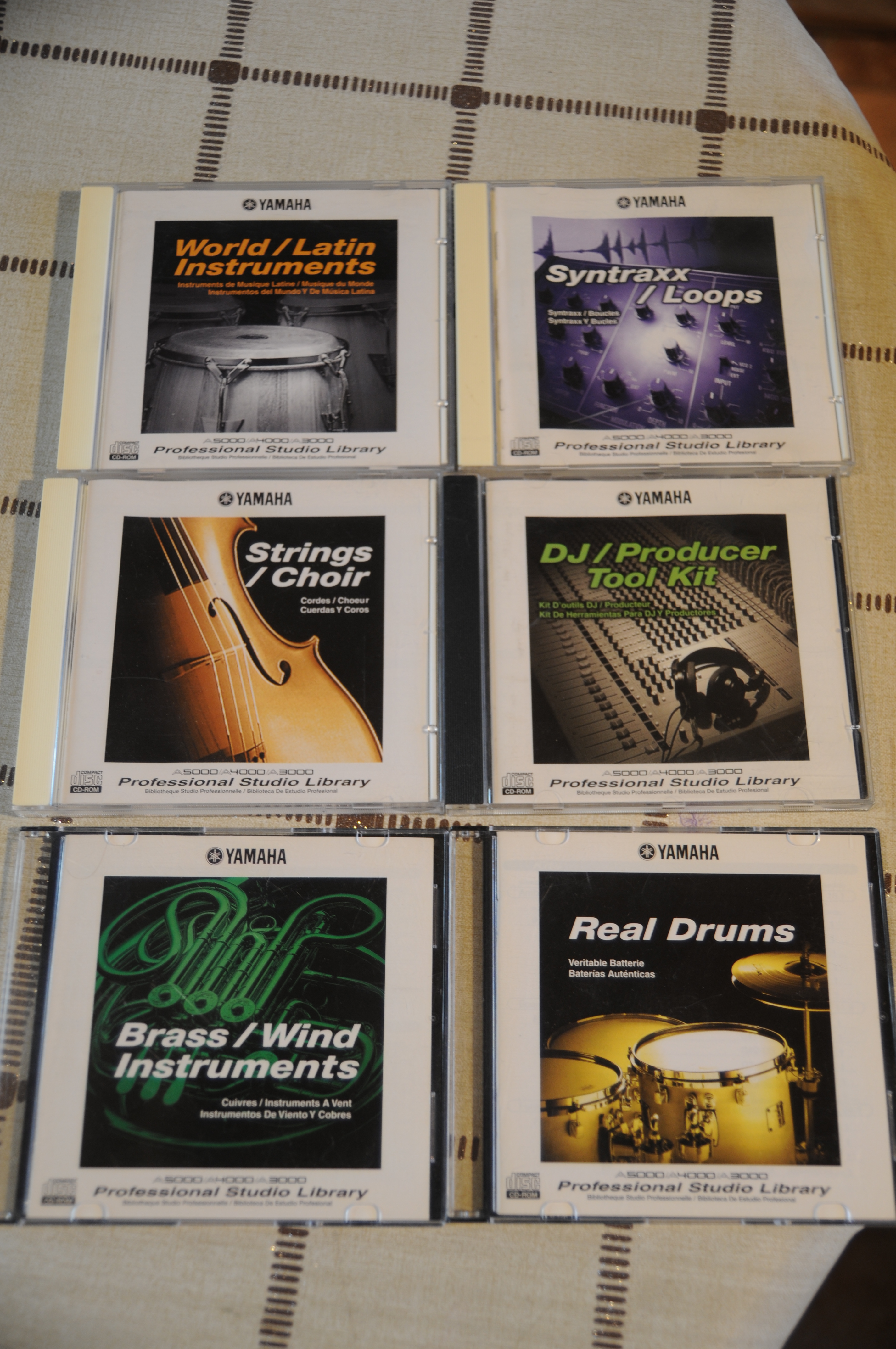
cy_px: 674
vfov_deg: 48.0
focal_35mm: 40
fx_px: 1516
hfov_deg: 32.9
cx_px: 448
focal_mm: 27
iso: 200
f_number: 2.8
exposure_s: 1/15
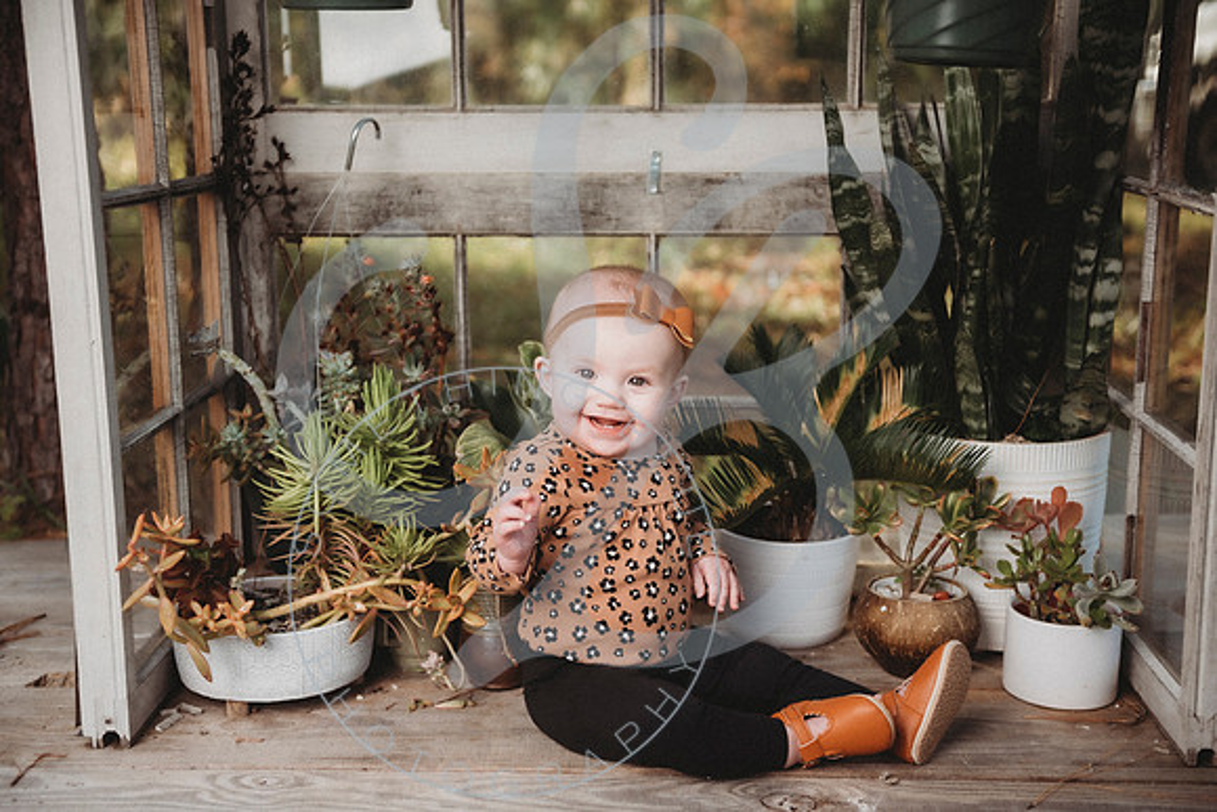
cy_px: 406
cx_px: 601
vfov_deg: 27.5
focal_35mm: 49
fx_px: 1660
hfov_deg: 40.3
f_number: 2.8
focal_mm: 48
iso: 100
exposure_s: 1/800
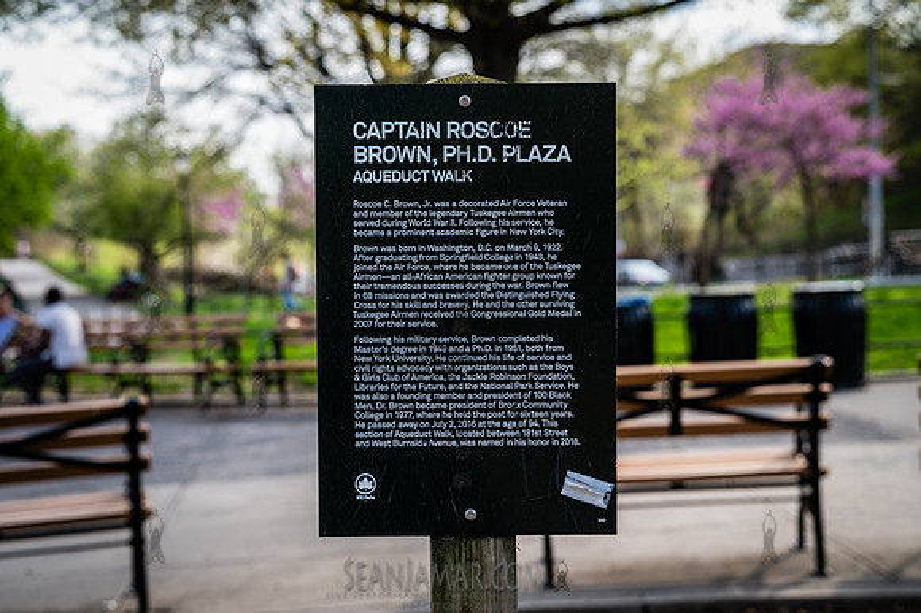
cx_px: 460
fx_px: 1560
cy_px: 306
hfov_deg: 32.9
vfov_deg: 22.2
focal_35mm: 61
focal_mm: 61
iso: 200
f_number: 4.5
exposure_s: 1/320
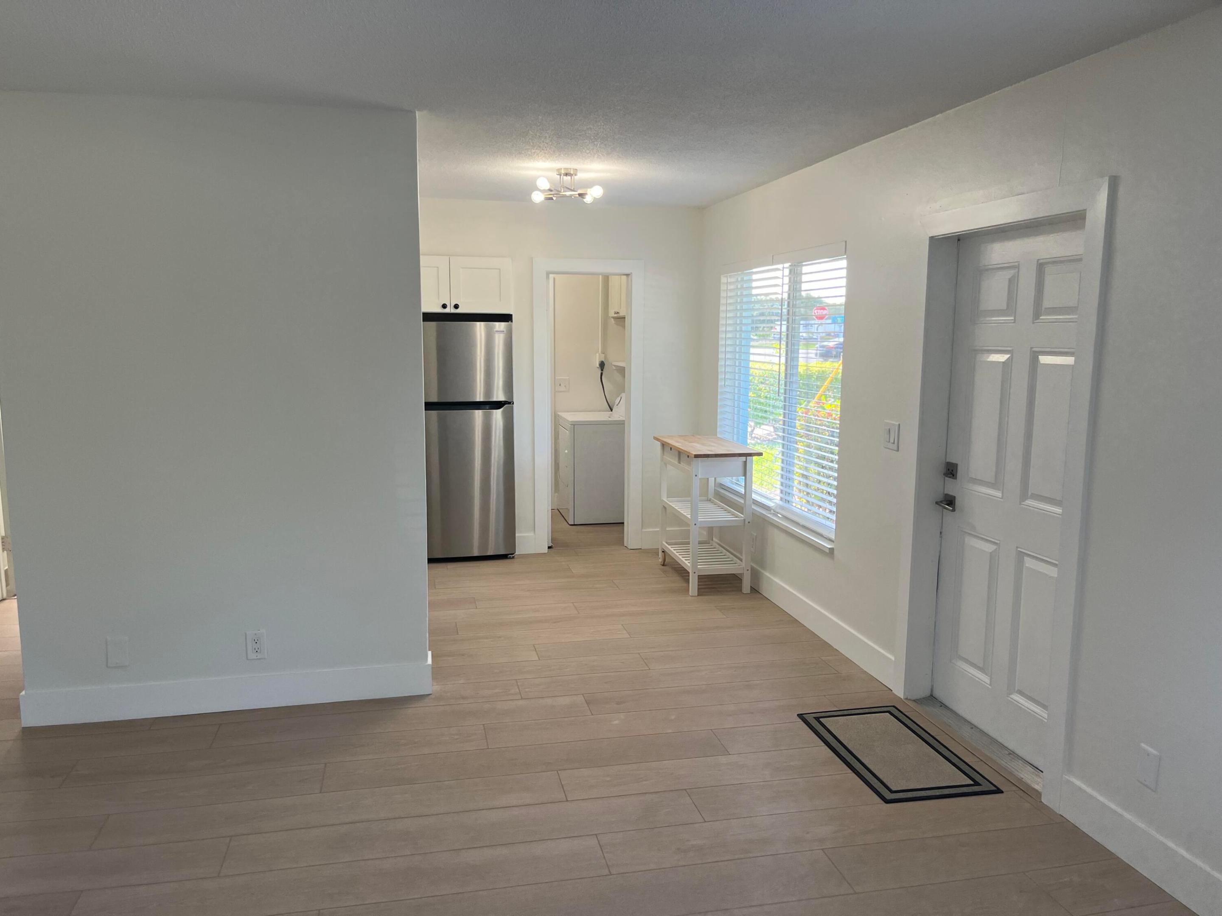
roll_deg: -0.2
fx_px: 918
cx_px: 611
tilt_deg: -7.5
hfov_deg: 67.3
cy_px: 458
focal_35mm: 26
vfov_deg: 53.1
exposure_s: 1/120
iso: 64
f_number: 1.6
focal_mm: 5.1
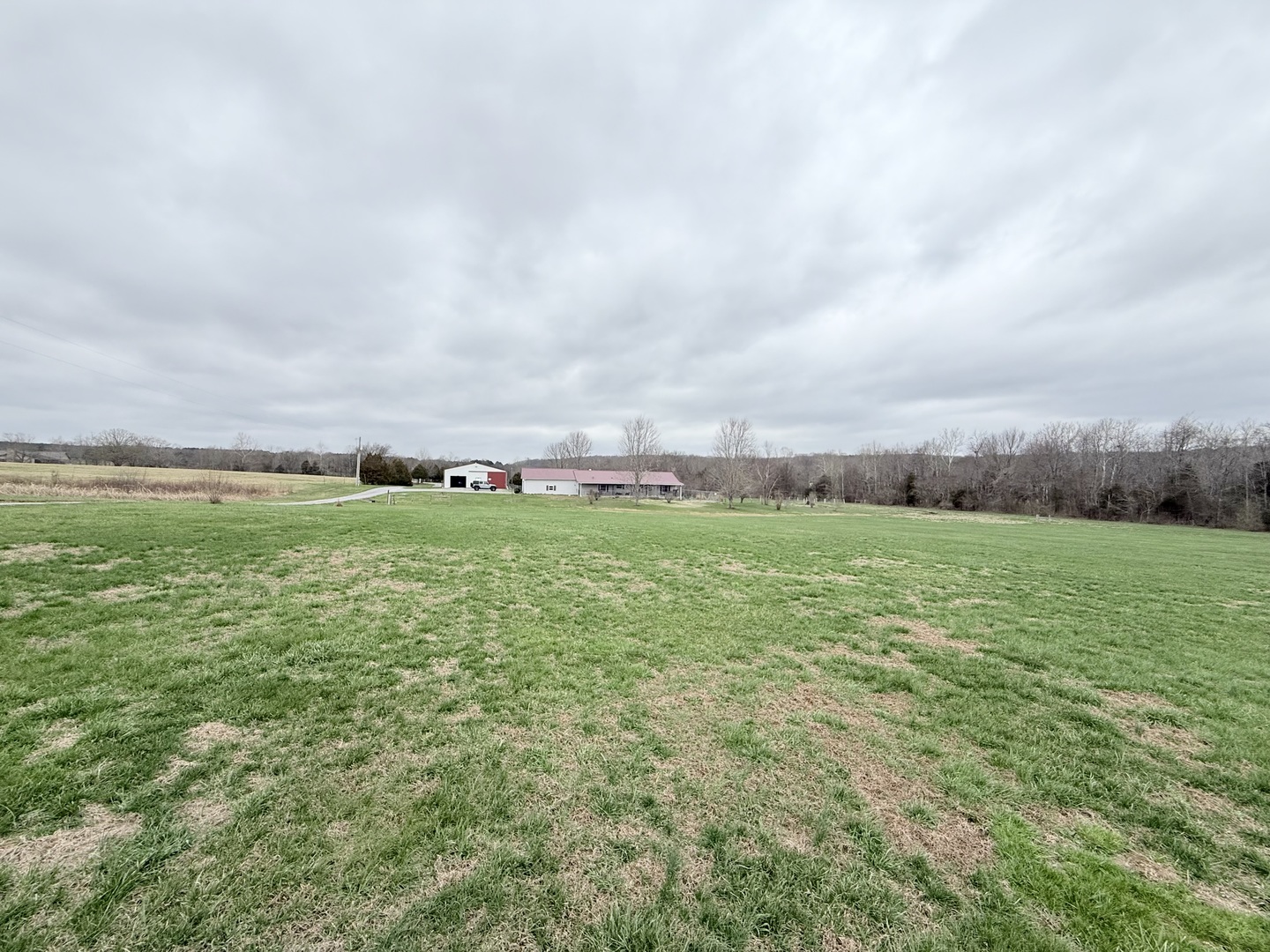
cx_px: 635
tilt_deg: -0.4
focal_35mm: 14
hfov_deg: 102.1
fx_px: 514
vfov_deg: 85.7
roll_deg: -1.0
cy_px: 476
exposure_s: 1/985
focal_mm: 2.22
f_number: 2.2
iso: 50
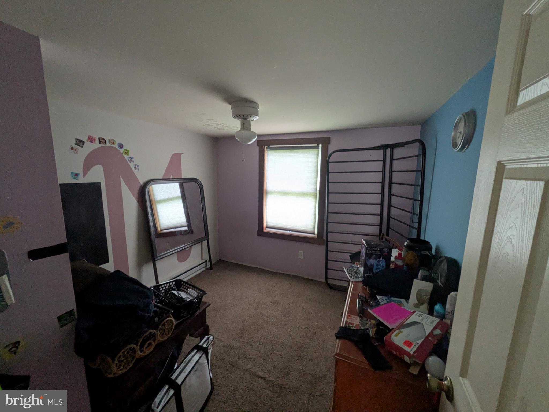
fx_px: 222
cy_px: 206
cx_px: 274
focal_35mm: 14
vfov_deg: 85.7
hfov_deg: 102.1
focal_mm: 1.83
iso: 116
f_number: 2.2
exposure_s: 1/24
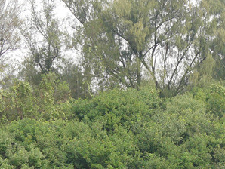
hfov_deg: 12.1
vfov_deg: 9.2
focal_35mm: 161
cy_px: 184
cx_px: 216
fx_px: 1047
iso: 200
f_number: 5.6
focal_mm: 24
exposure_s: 1/200
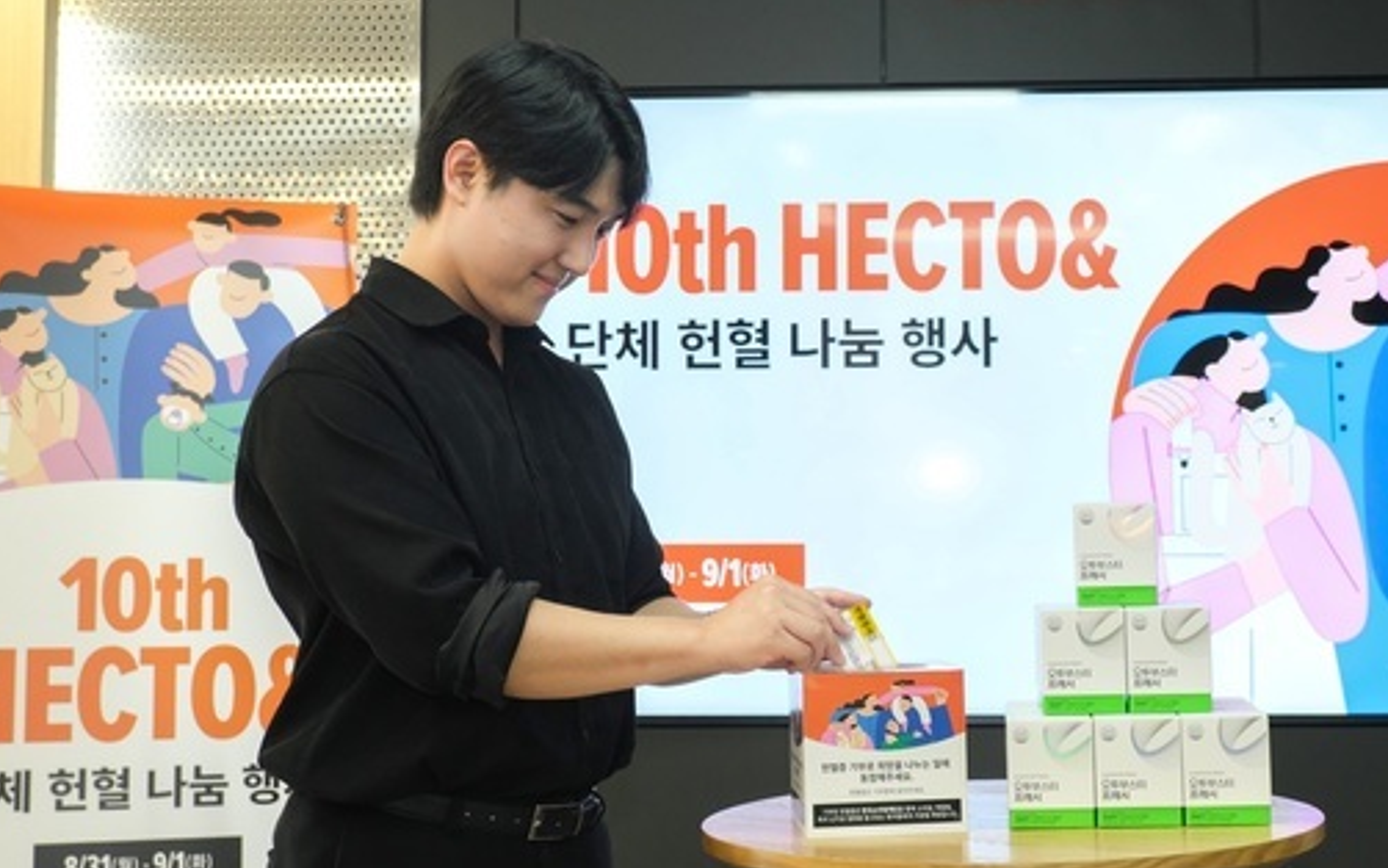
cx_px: 813
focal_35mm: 51
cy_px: 440
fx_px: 1930
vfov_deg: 25.4
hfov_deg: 39.4
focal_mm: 26.4
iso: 3200
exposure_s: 1/125
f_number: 4.4
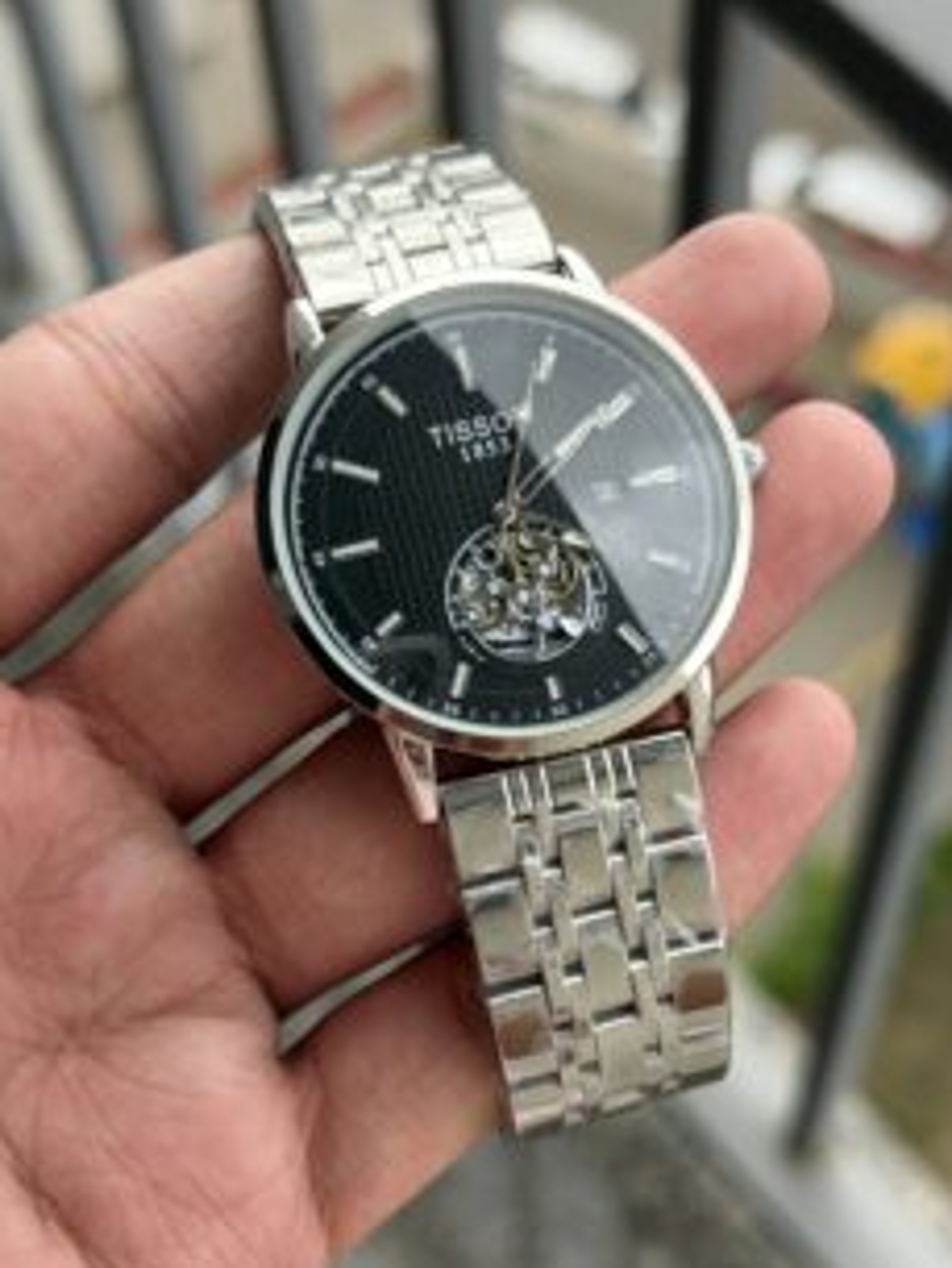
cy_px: 728
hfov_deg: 23.3
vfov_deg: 30.7
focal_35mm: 63
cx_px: 482
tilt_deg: -62.1
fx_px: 2309
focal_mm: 6.76
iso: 80
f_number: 1.78
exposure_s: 1/641
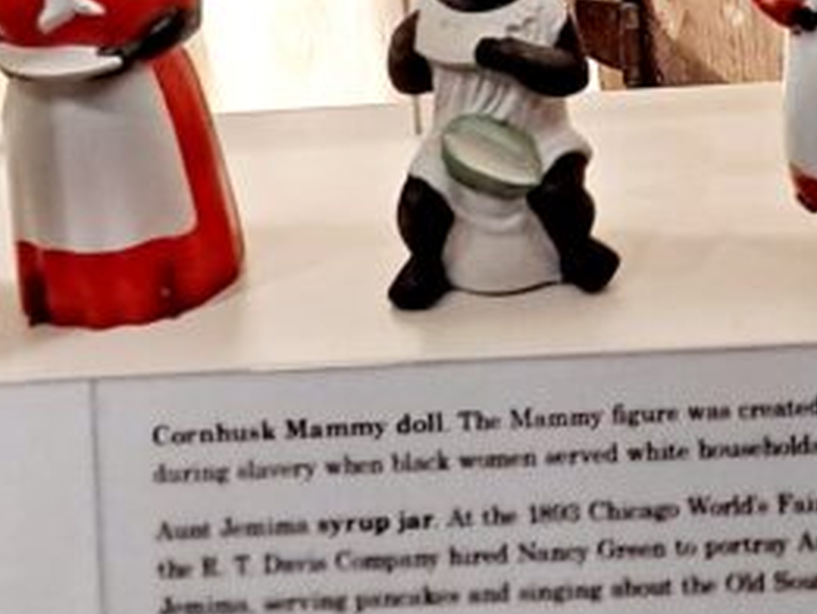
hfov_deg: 19.7
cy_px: -91
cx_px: 726
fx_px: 2314
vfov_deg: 14.7
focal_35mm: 98
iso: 320
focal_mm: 4.6
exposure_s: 1/60.2
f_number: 2
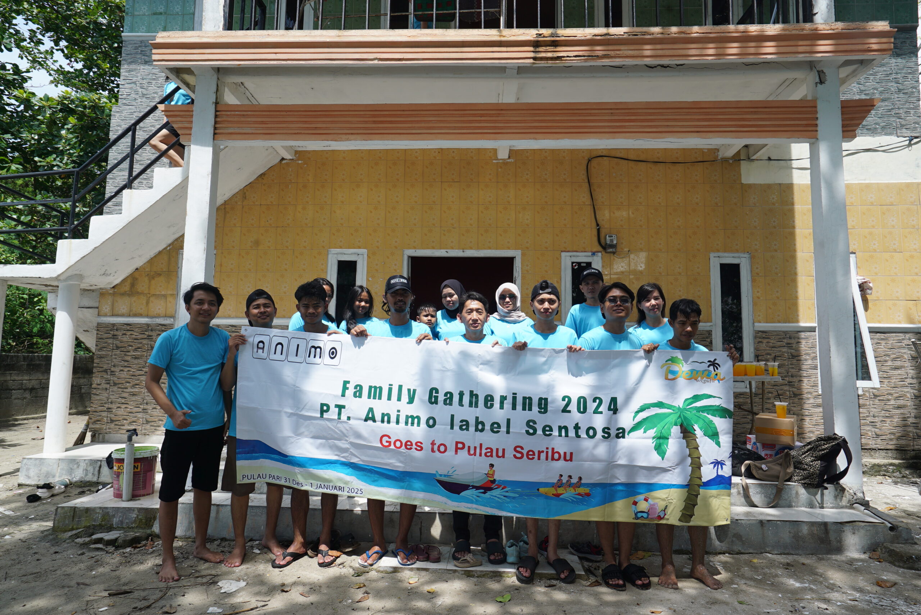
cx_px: 460
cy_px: 308
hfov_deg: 83.9
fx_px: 512
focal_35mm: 20
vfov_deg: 62.0
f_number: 10
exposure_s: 1/125
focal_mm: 20
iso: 100
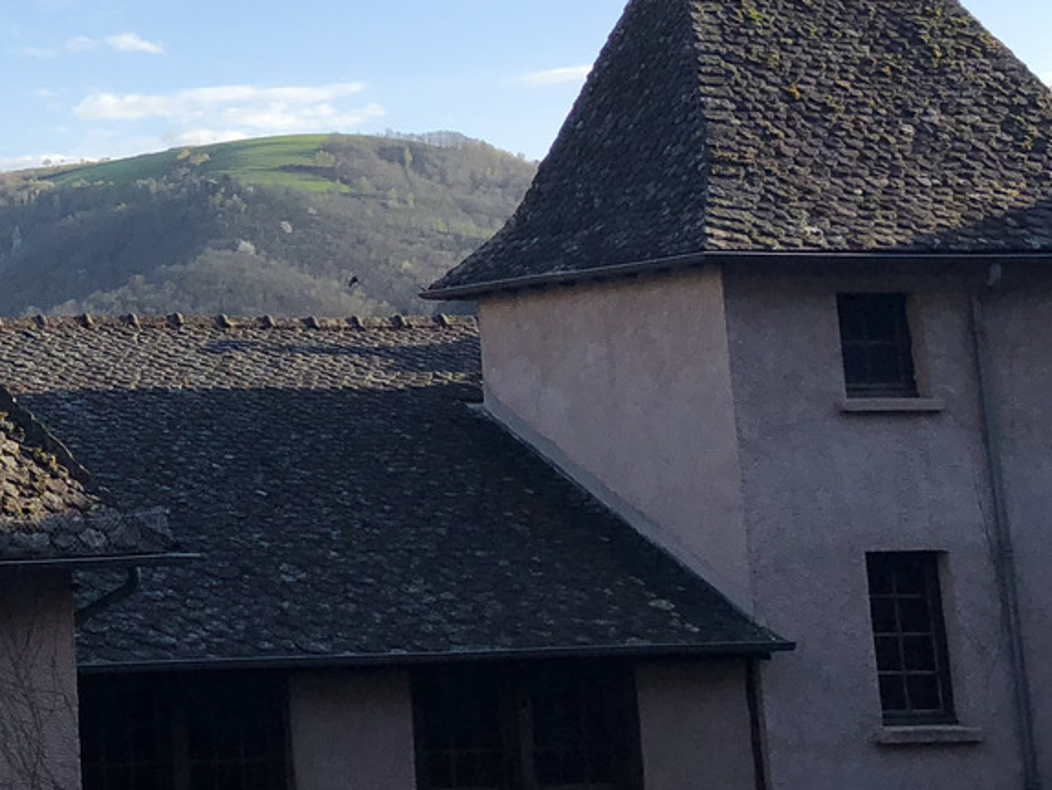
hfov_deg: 22.4
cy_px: 46
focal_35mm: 78
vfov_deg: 18.5
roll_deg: +2.5
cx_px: -308
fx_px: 2371
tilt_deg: +10.4
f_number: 1.8
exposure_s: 1/1066
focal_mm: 4
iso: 20
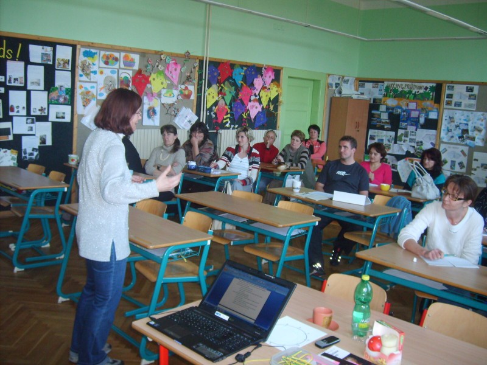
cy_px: 182
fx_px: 492
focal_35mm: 35
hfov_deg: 52.6
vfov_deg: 40.7
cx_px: 244
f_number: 2.8
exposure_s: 1/45
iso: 166
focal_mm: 5.8
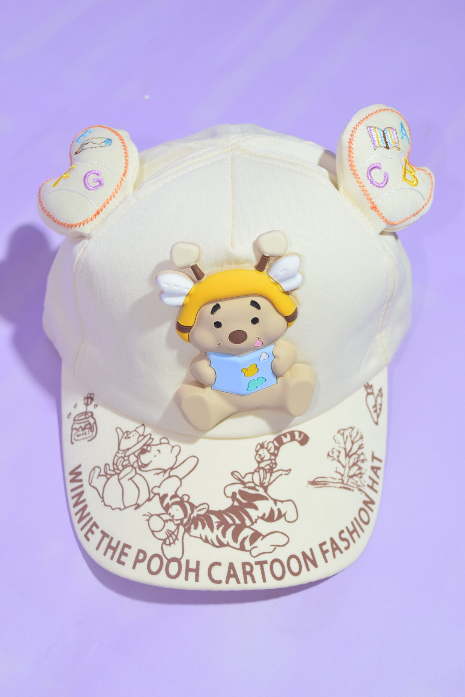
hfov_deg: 29.9
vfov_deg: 43.6
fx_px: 871
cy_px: 348
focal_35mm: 45
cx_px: 232
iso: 800
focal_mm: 30
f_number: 8
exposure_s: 1/100
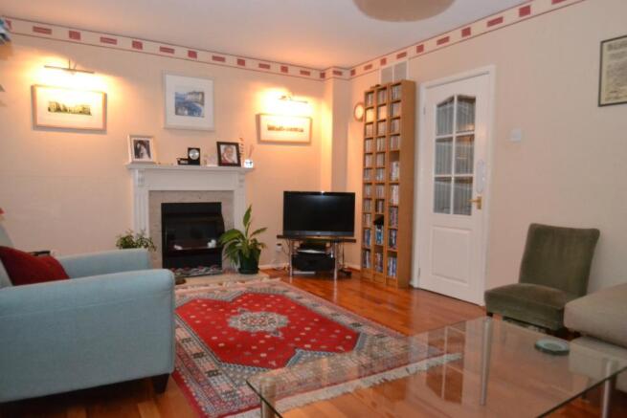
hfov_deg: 77.3
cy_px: 209
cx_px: 314
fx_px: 392
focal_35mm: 22
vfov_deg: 56.2
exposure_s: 1/60
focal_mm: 15
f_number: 4
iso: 3200
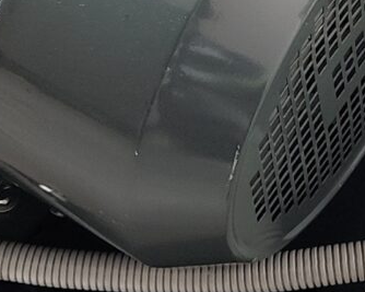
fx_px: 1858
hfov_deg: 11.1
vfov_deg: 8.9
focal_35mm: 172
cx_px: 404
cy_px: -66
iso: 329
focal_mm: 7.01
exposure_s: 1/100
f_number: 1.69
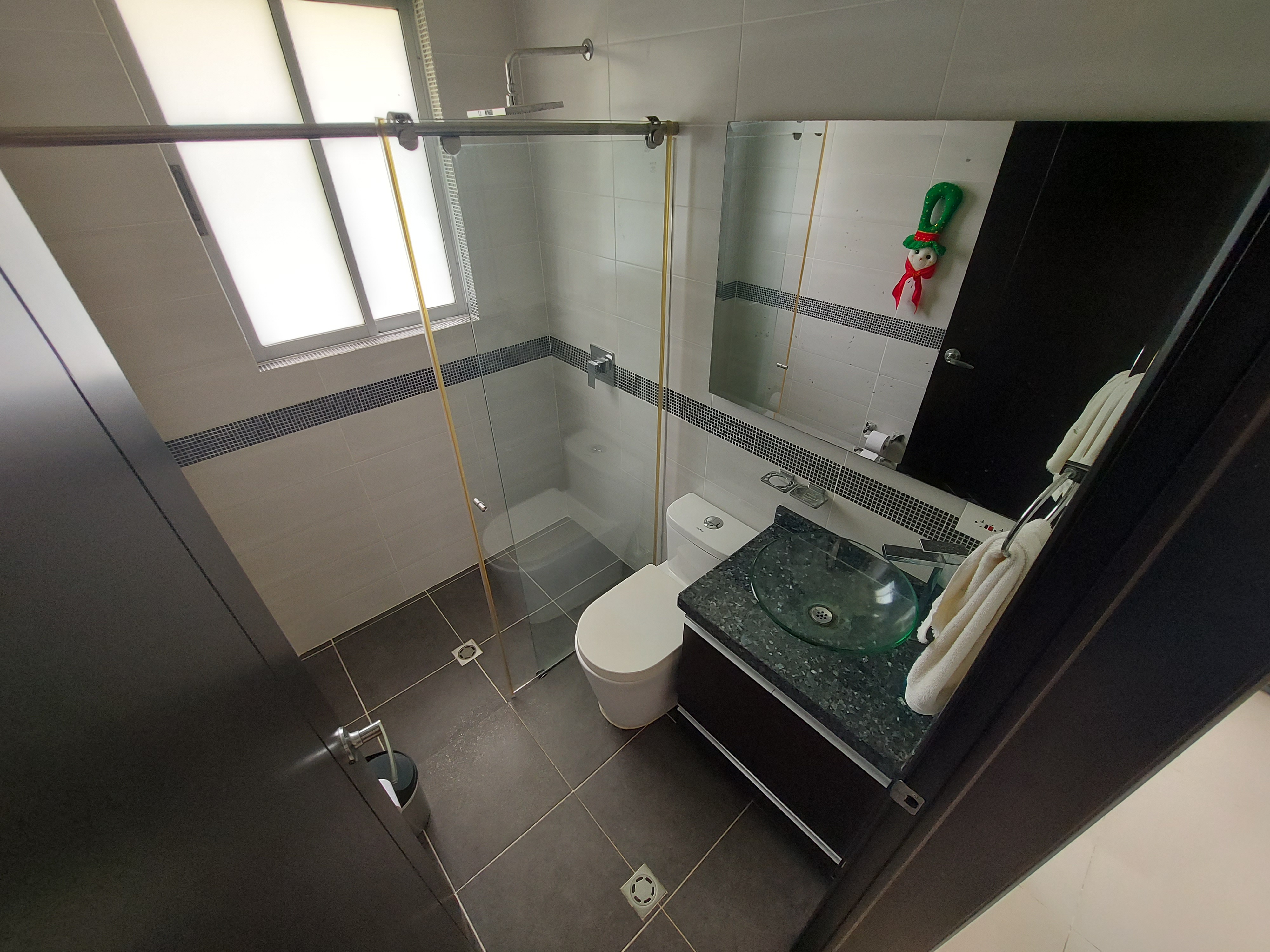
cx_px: 635
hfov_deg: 106.2
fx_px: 477
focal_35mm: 13
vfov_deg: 89.9
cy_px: 476
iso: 125
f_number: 2.2
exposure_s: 1/60
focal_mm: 1.74
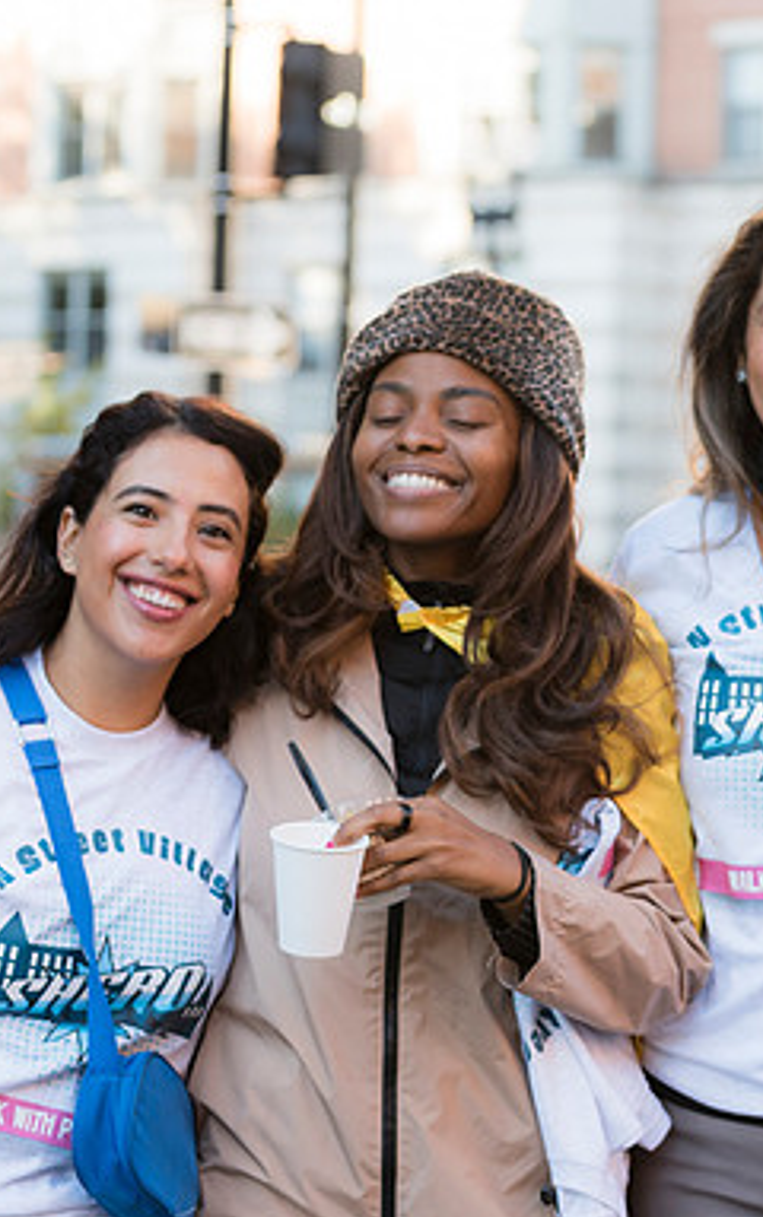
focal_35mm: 108
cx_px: 521
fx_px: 3587
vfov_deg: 19.3
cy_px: 612
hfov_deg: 12.1
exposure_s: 1/200
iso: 250
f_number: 4
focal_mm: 70
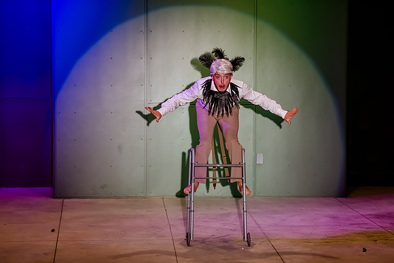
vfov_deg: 9.6
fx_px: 1558
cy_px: 116
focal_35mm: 142
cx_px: 197
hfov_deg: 14.4
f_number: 2.8
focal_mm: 120
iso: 2500
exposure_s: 1/500
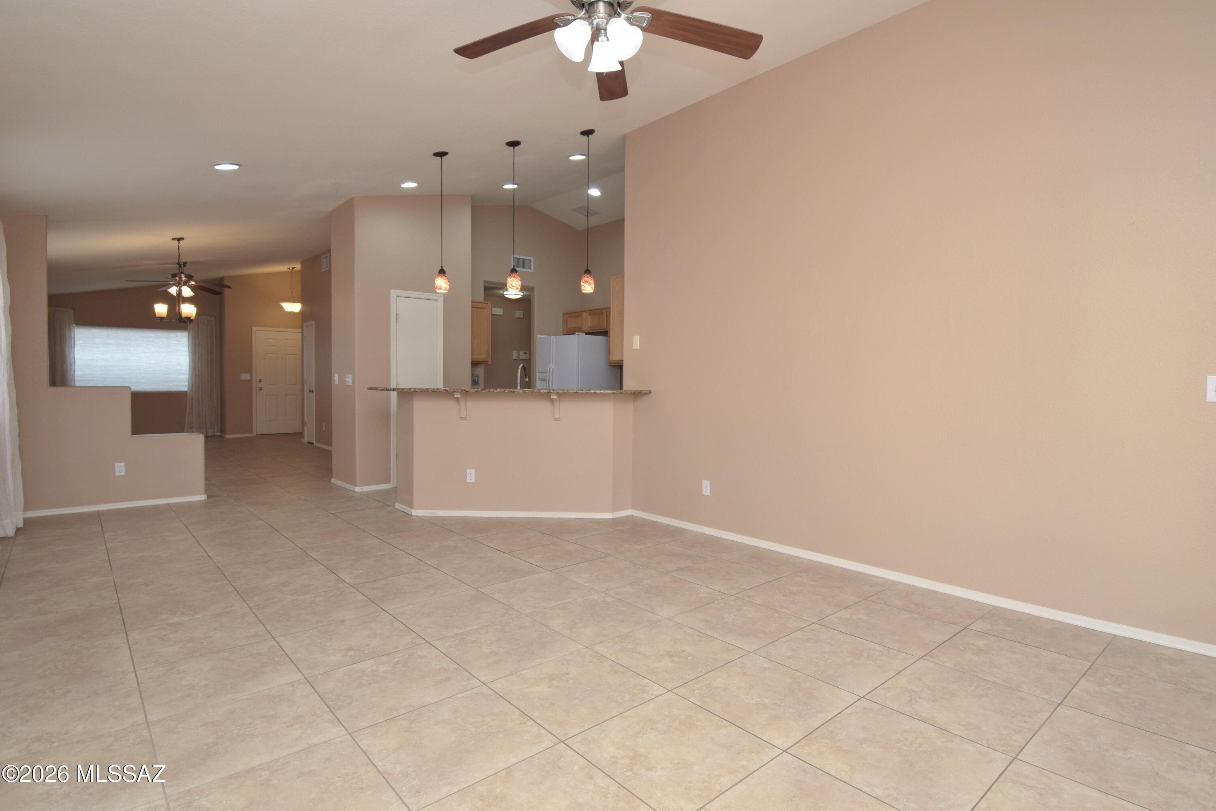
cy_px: 406
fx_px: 608
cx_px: 608
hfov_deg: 90.0
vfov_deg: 67.4
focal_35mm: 18
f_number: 9
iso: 400
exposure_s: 1/50
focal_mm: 12
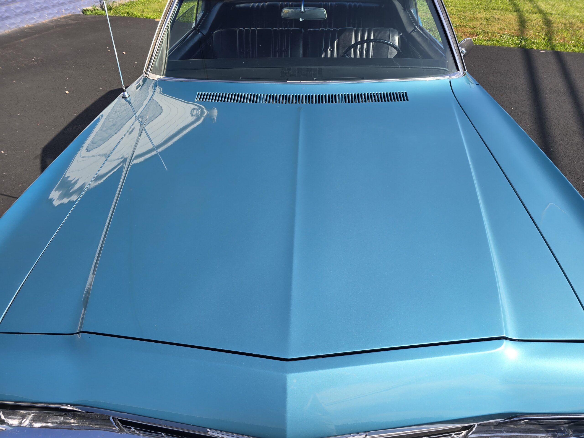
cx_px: 292
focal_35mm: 23
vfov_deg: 58.9
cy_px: 219
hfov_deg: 73.9
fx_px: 388
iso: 12
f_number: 1.7
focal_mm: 6.3
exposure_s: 1/532
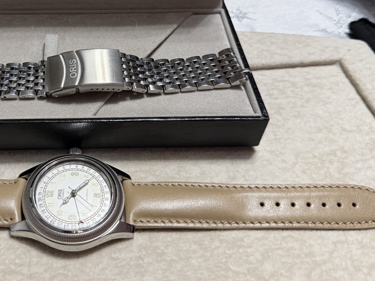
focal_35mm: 43
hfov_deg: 42.4
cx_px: 89
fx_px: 466
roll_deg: -1.1
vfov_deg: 32.7
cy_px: 58
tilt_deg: -42.9
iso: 320
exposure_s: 1/50
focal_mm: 6.76
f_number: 1.78
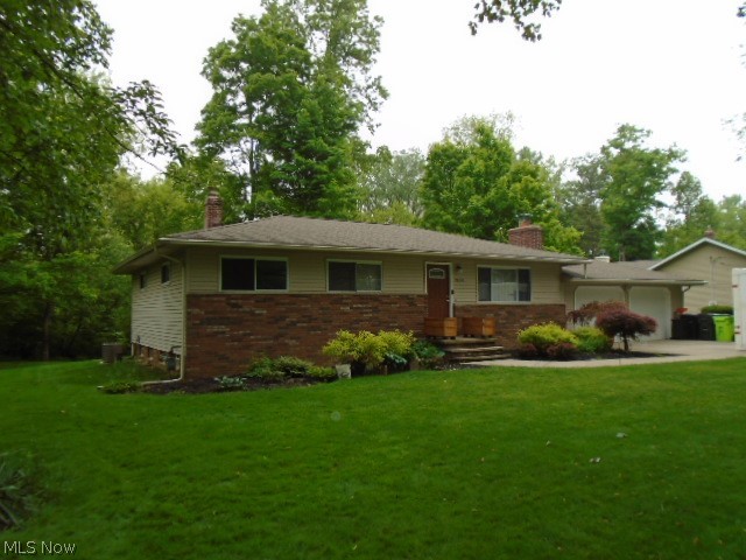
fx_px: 560
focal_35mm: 26
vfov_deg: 53.1
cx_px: 373
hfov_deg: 67.3
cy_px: 280
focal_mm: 4.6
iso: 100
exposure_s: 1/160
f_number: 3.2
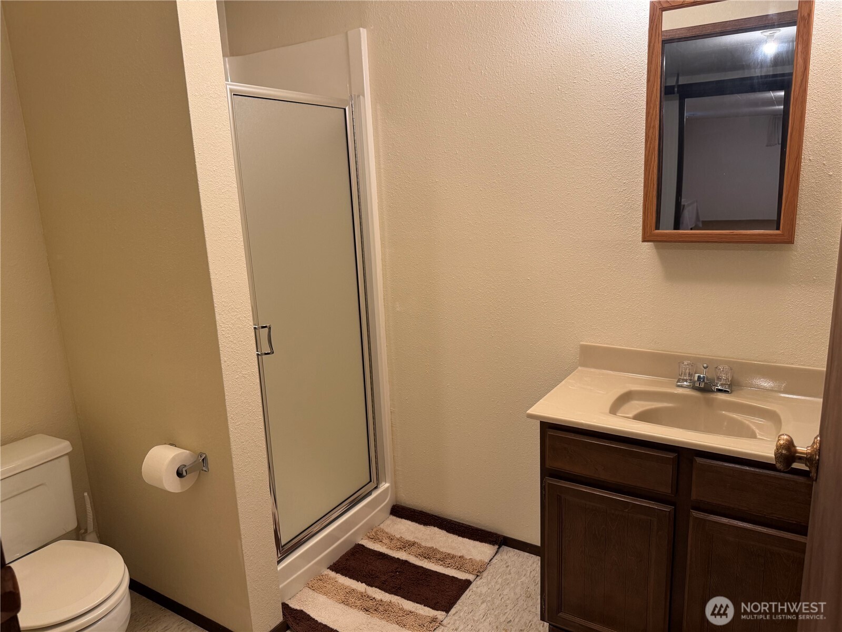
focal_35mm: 24
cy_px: 316
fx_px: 584
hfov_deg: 71.6
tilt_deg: -13.4
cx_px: 421
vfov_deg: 56.8
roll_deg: +2.9
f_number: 1.78
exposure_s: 1/60
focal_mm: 6.76
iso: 160
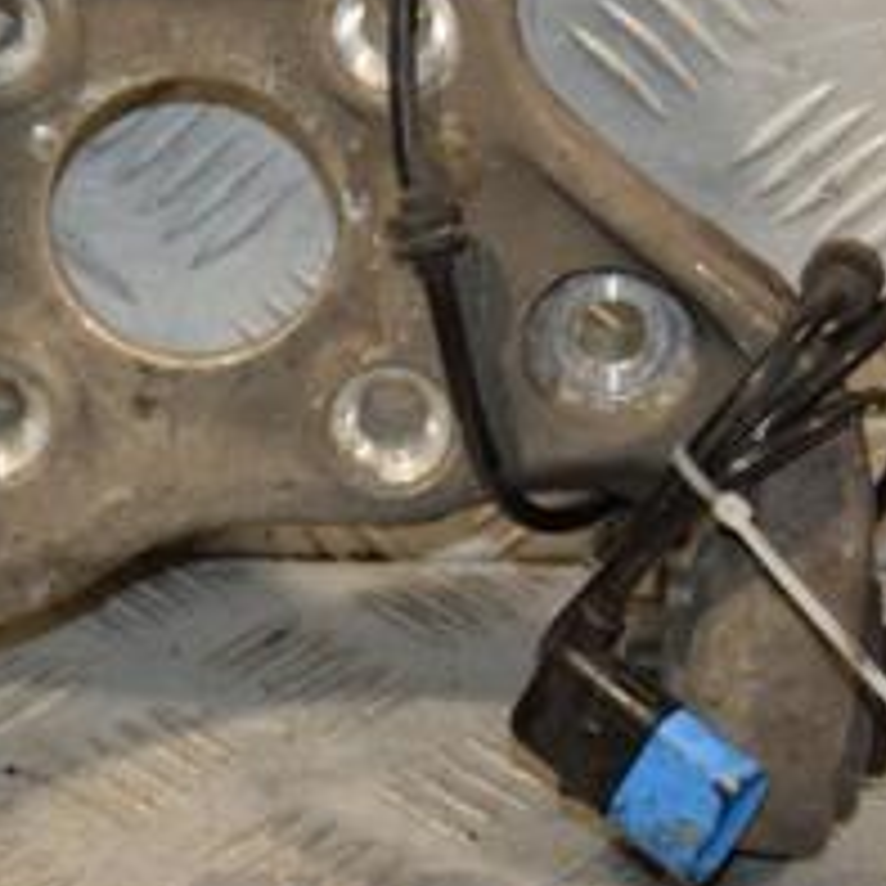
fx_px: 5618
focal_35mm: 194
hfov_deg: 9.0
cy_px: 342
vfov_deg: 9.0
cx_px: 103
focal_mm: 50
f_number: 5
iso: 800
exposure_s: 1/160
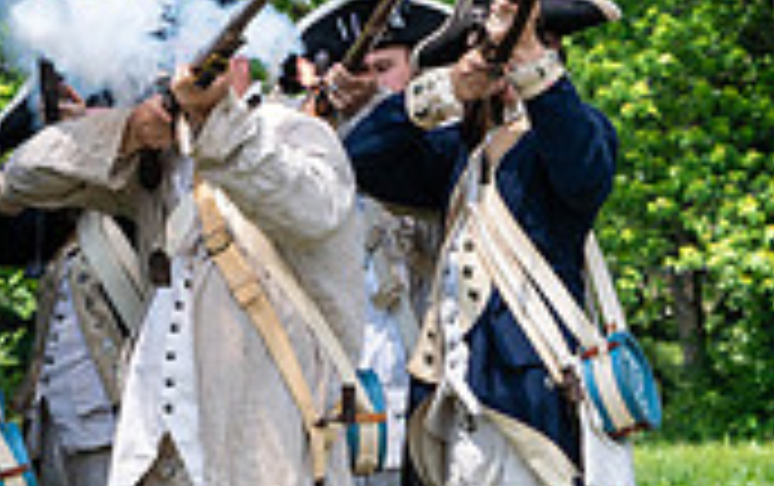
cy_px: 164
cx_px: 58
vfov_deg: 3.9
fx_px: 7097
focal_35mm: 336
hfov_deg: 6.2
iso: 400
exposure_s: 1/320
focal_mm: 98
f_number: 9
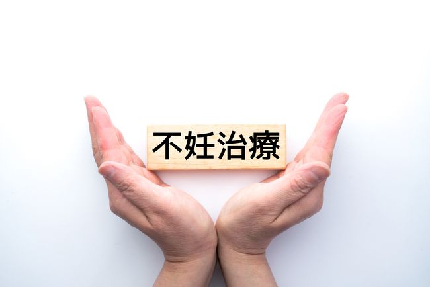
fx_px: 526
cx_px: 215
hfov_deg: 44.5
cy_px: 144
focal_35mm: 44
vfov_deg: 30.5
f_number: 8
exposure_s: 1/100
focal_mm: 44
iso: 500
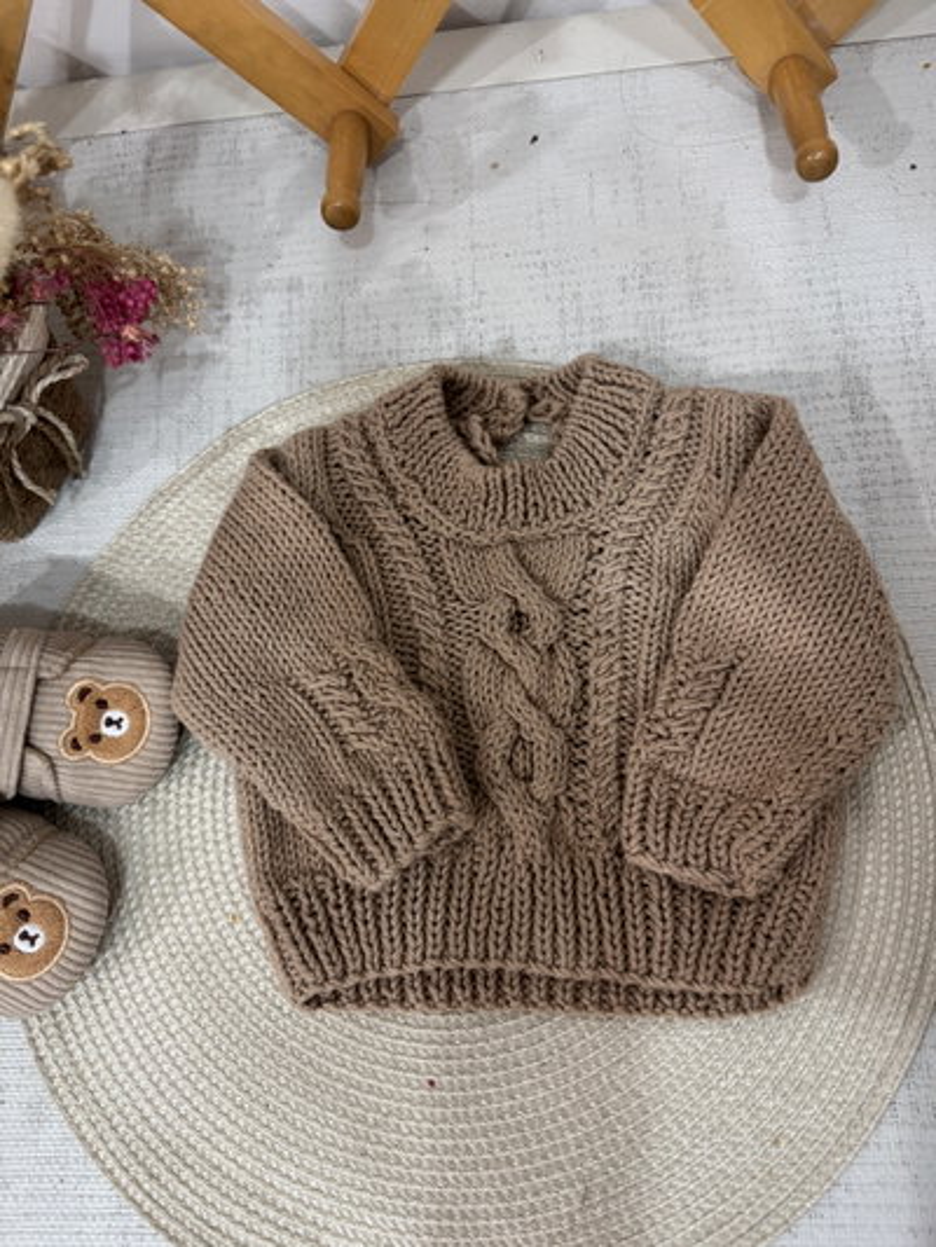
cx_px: 468
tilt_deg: -73.3
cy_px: 624
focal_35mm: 24
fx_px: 865
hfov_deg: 56.8
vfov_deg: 71.6
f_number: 1.78
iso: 250
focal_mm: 6.76
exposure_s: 1/50
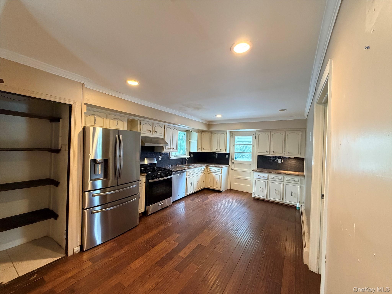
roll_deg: -1.6
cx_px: 196
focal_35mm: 14
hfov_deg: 102.1
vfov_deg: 85.7
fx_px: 159
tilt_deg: -0.8
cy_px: 147
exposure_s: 1/60
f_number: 2.2
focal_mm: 2.22
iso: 500
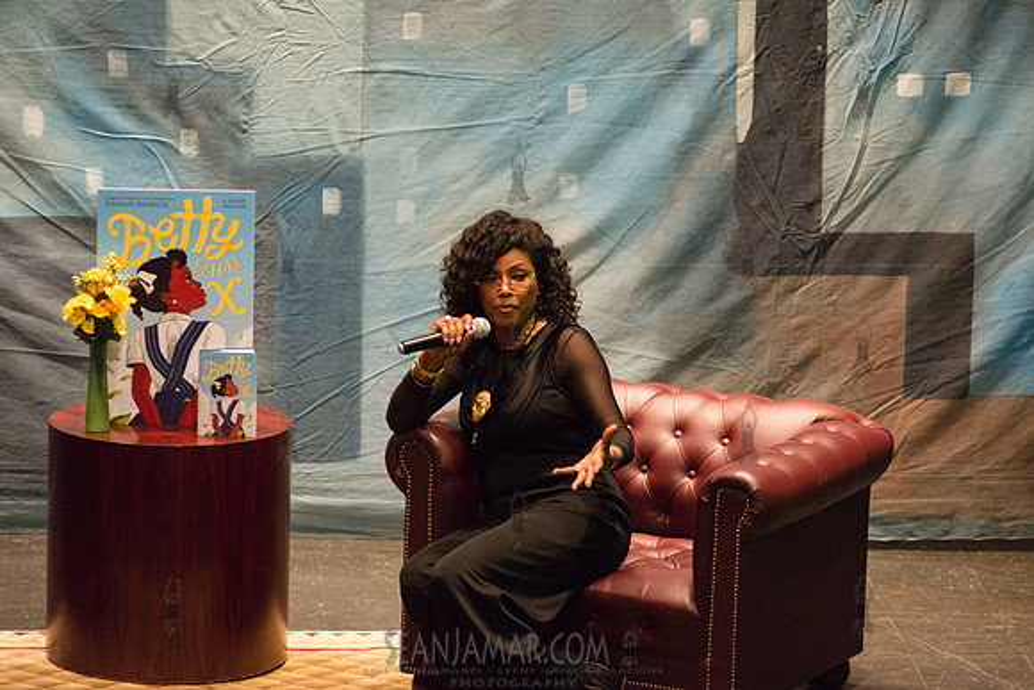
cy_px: 345
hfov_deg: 10.3
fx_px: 5746
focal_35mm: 200
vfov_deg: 6.9
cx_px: 517
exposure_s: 1/250
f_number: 2.8
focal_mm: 200
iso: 4000
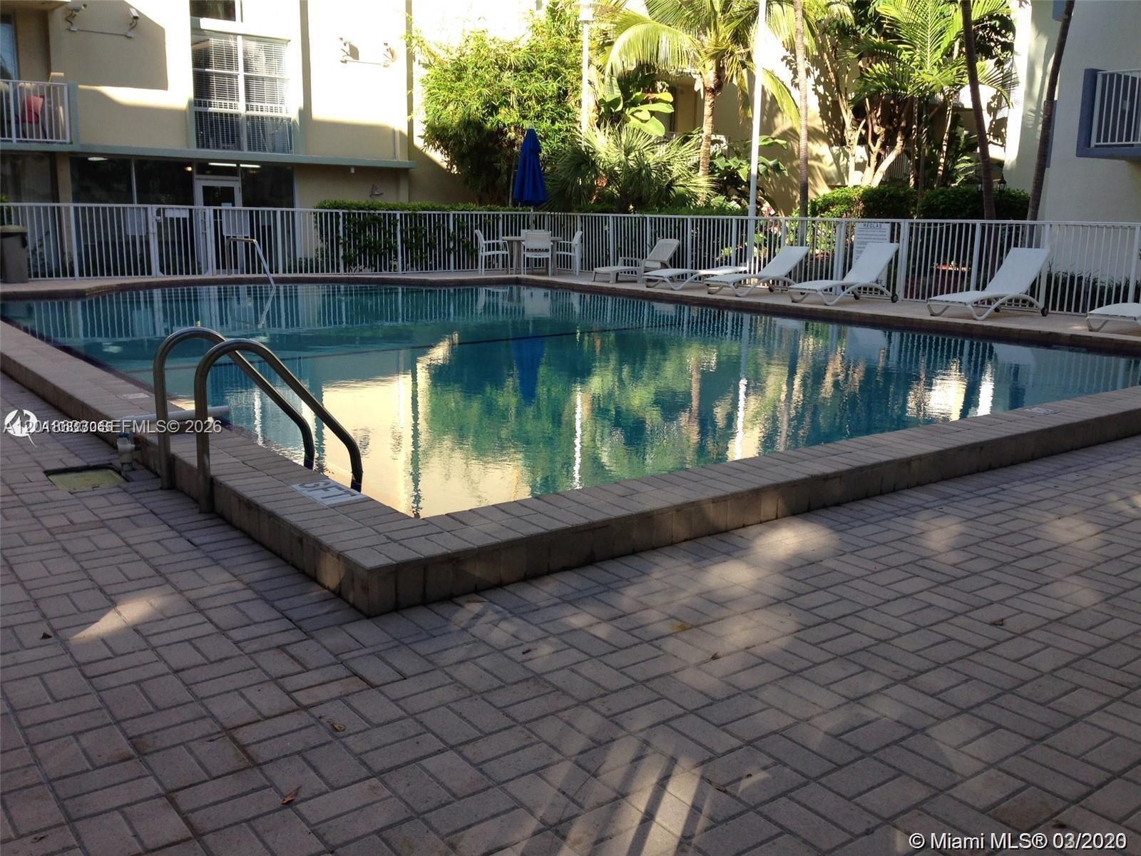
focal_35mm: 33
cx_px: 570
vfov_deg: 42.9
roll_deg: -0.8
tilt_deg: -10.4
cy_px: 428
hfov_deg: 55.4
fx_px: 1088
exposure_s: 1/407
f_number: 2.4
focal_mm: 4.12
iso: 50
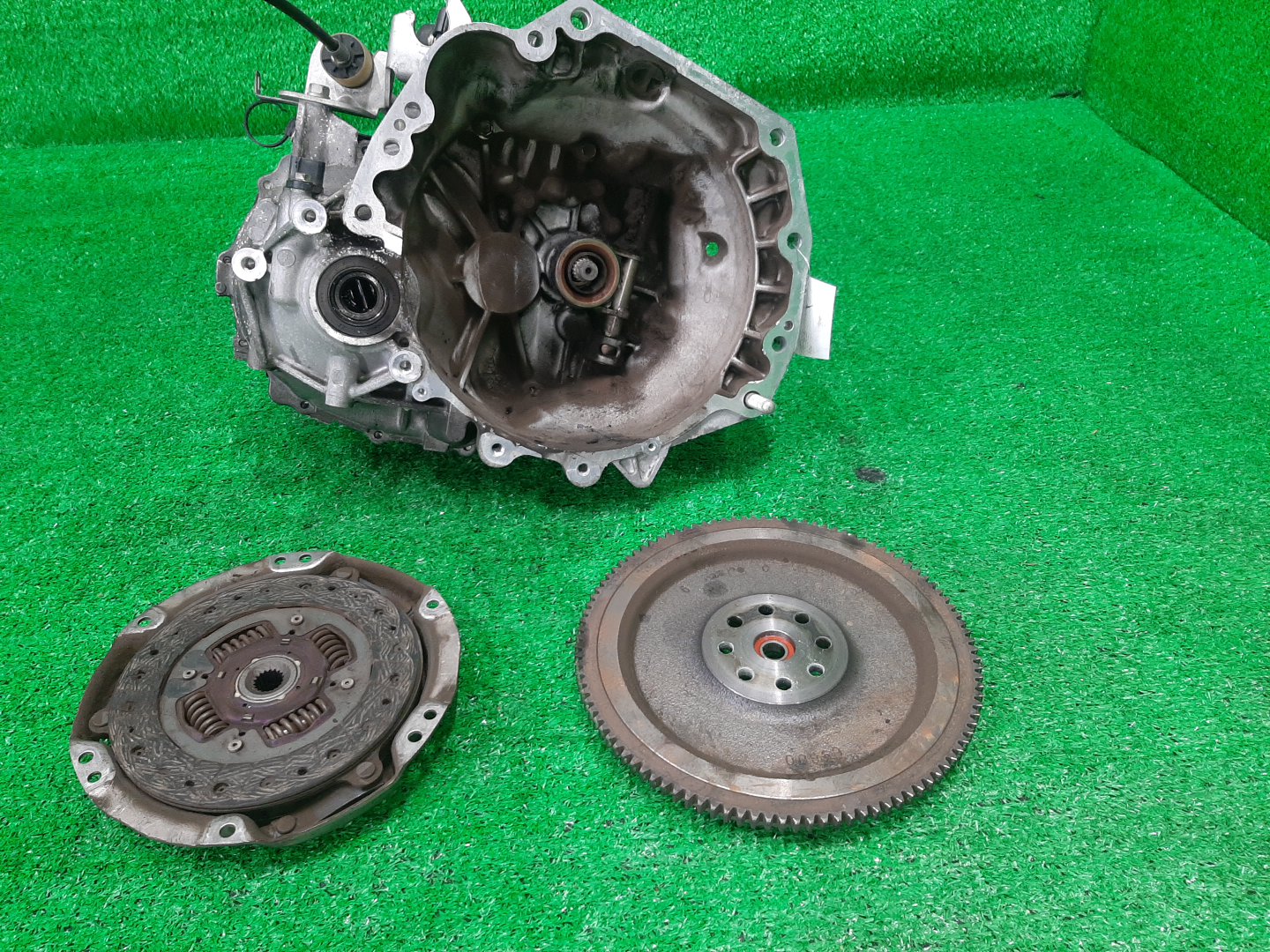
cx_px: 635
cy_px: 476
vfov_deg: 53.1
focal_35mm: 26
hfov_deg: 67.3
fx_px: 954
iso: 149
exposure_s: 1/50
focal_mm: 3.93
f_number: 1.7
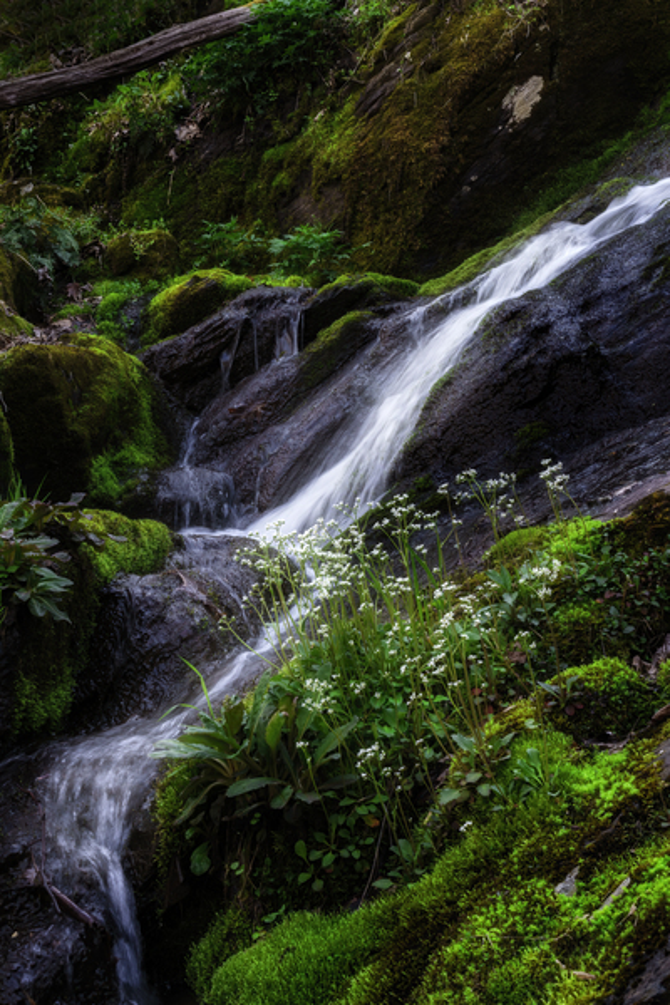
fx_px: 1507
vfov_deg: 36.9
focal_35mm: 54
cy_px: 502
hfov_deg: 25.1
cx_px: 335
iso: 640
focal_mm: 54
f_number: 16
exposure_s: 1/13
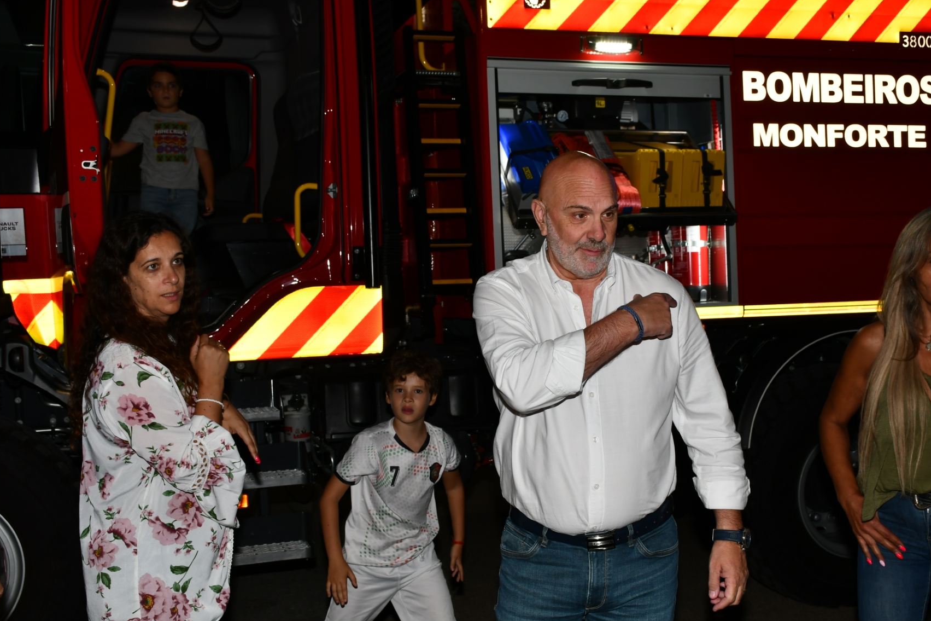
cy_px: 321
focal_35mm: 44
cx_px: 508
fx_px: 1138
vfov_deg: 30.5
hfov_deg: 44.5
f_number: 6.3
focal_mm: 26
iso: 200
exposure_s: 1/60
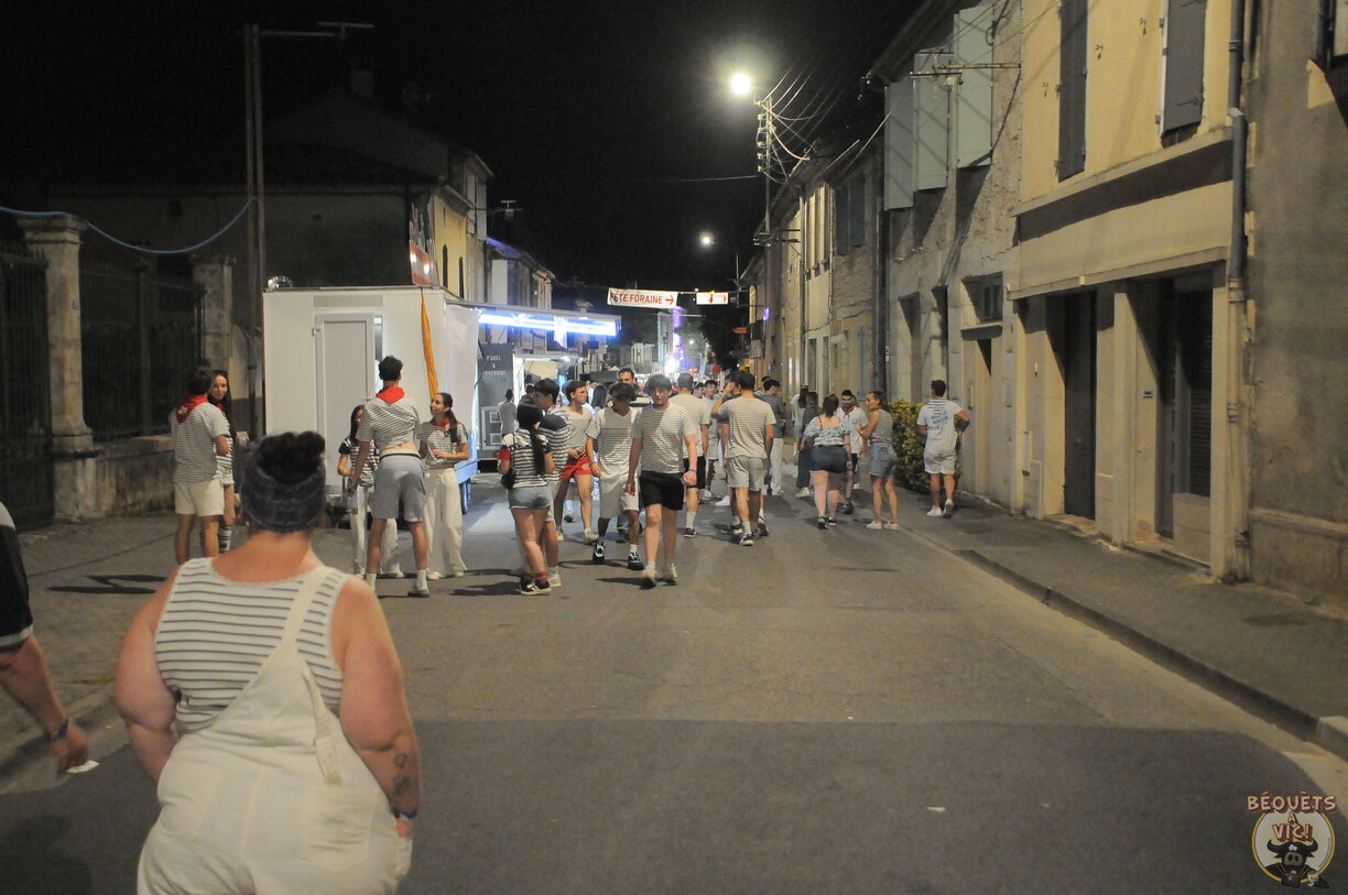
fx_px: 1571
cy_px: 448
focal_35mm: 42
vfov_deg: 31.8
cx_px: 674
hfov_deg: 46.4
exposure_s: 1/40
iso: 3200
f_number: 3.3
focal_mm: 28
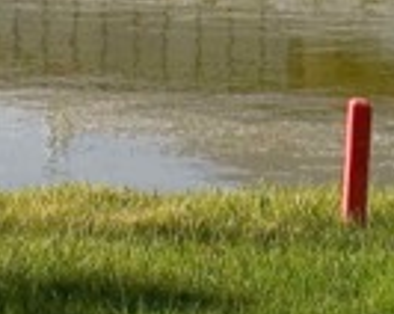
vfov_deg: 5.0
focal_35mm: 296
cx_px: 290
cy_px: -495
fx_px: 3447
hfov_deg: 6.5
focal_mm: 28
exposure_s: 1/80
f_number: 13
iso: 100
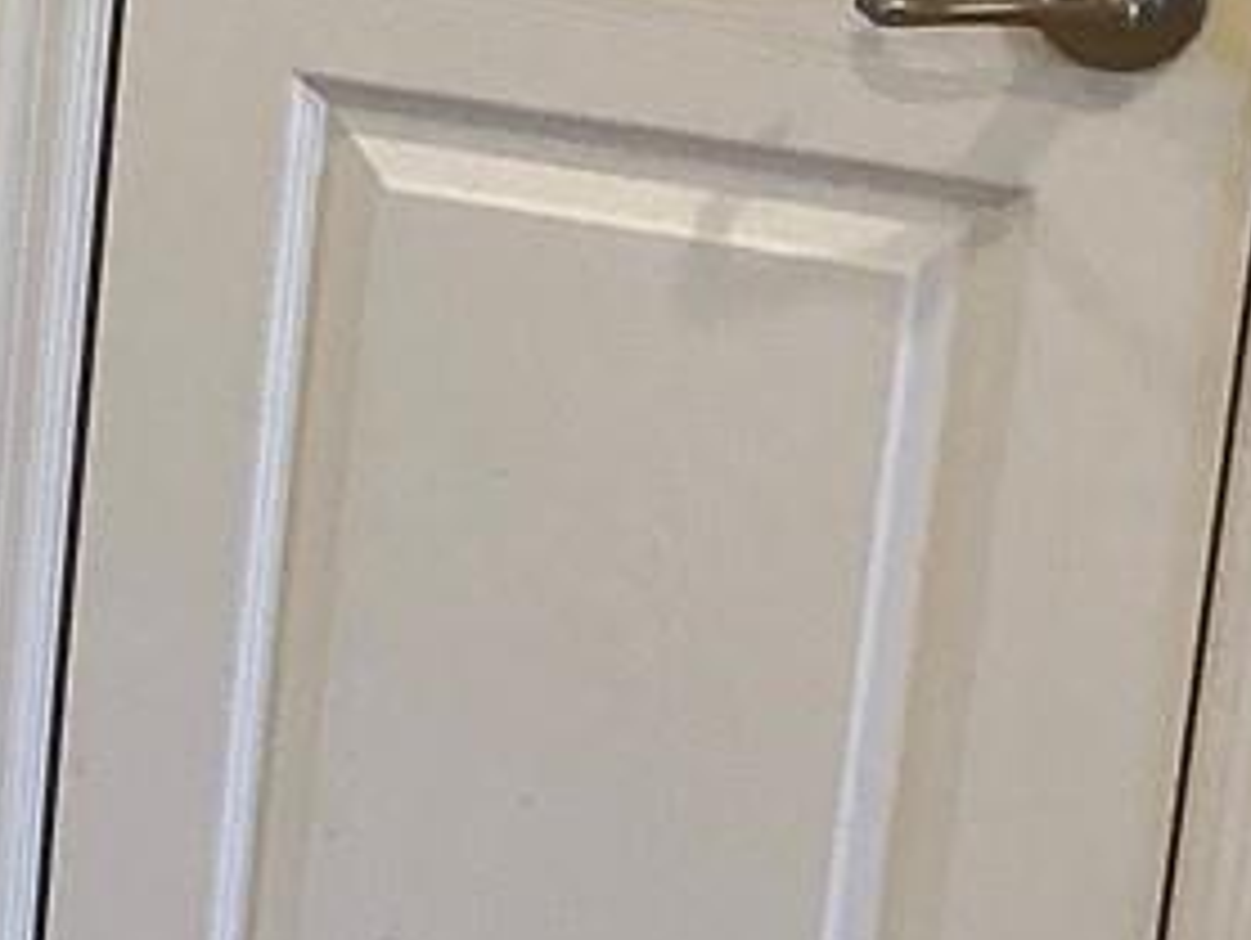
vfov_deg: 9.2
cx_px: -1328
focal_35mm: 161
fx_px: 5823
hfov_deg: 11.0
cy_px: -76
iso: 64
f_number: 1.8
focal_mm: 3
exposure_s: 1/60
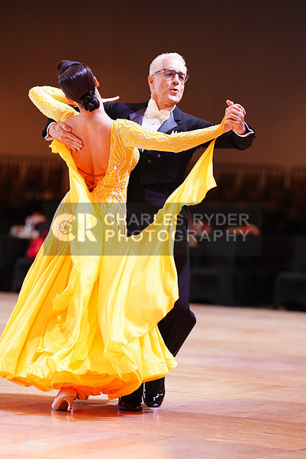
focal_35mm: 170
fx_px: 2166
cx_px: 153
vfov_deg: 12.1
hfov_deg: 8.1
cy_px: 230
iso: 2000
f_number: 3.5
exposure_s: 1/250
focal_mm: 170
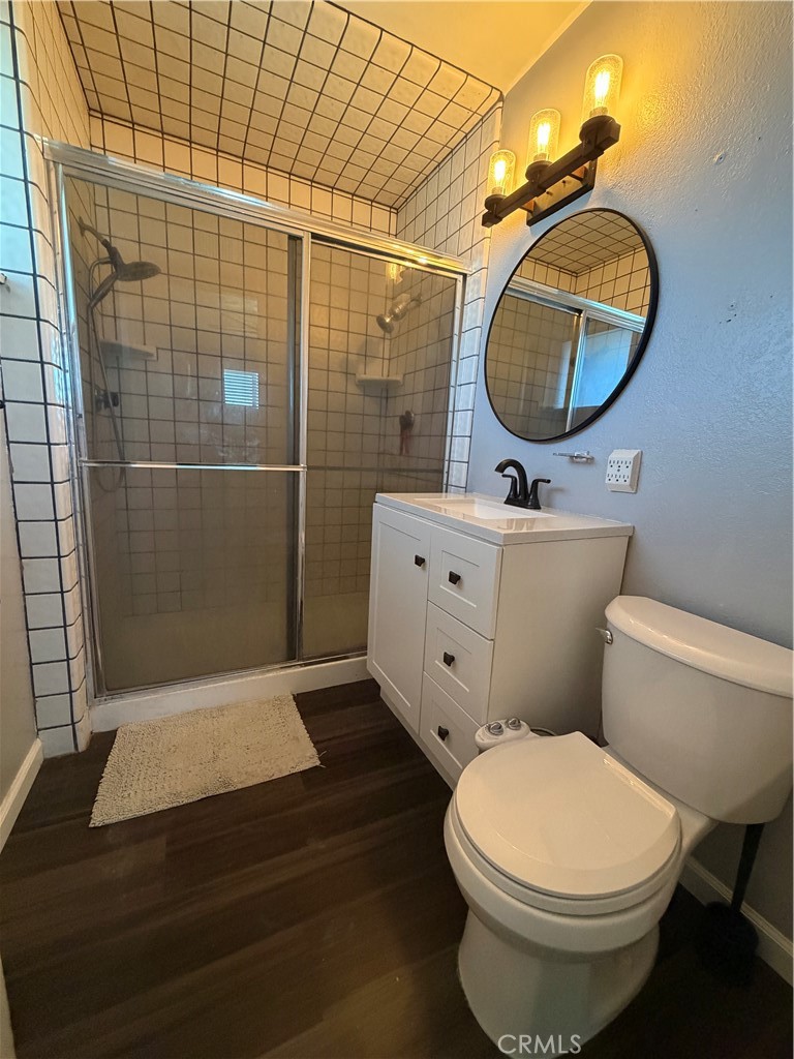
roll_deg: -3.1
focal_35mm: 14
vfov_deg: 102.1
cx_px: 397
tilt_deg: -11.8
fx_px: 428
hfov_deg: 85.7
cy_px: 530
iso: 500
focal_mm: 2.22
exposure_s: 1/60
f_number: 2.2
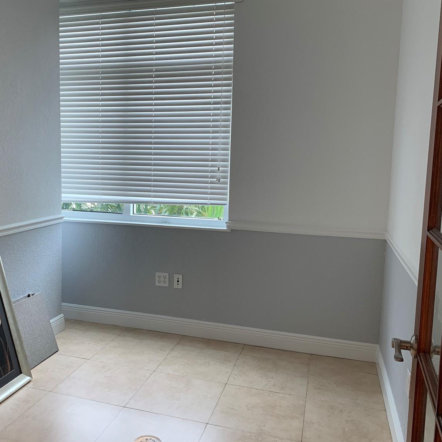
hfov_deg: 50.7
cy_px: 213
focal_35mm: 32
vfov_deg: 51.1
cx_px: 173
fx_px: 462
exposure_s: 1/120
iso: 80
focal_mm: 4.25
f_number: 1.8
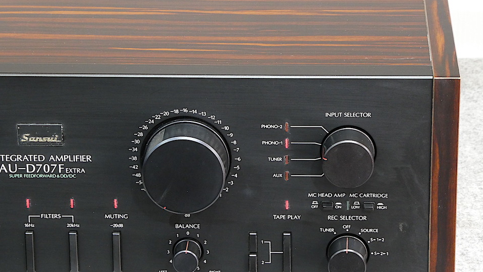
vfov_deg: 8.2
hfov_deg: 14.5
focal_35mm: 148
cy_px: 163
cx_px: 242
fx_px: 1896
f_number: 6.3
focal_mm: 24.2
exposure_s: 1/4
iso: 400
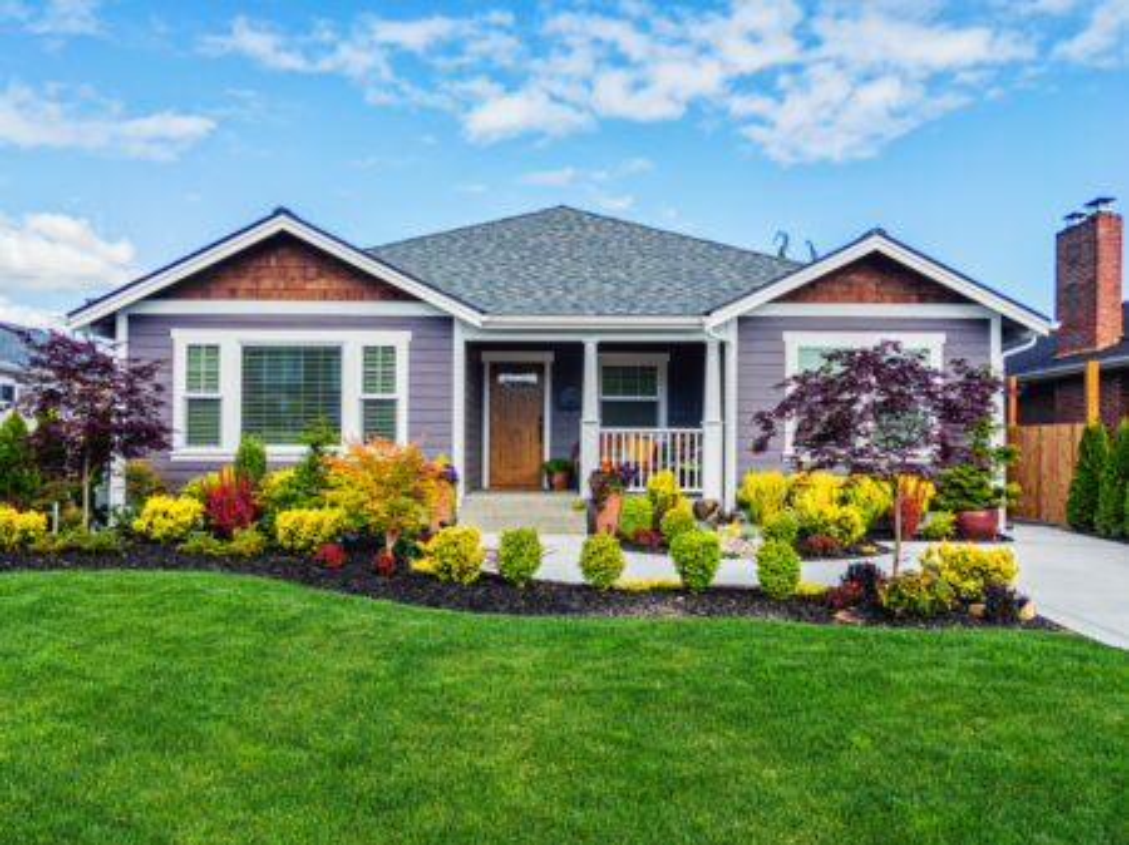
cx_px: 564
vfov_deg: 51.3
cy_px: 422
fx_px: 880
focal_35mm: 27
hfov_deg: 65.4
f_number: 1.7
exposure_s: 1/2900
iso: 61
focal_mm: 4.38
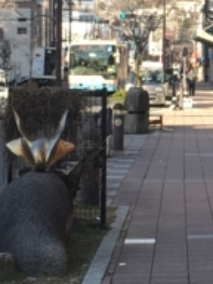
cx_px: 390
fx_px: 1272
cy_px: 46
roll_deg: +2.2
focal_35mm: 155
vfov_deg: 12.7
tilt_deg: +0.7
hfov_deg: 9.1
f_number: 2.2
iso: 25
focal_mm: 4.15
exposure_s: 1/251
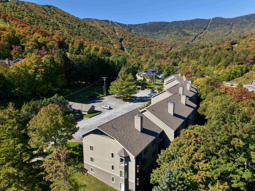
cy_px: 96
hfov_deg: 71.6
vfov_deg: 56.8
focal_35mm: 24
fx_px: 177
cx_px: 128
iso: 100
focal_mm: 8.67
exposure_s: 1/80
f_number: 1.8
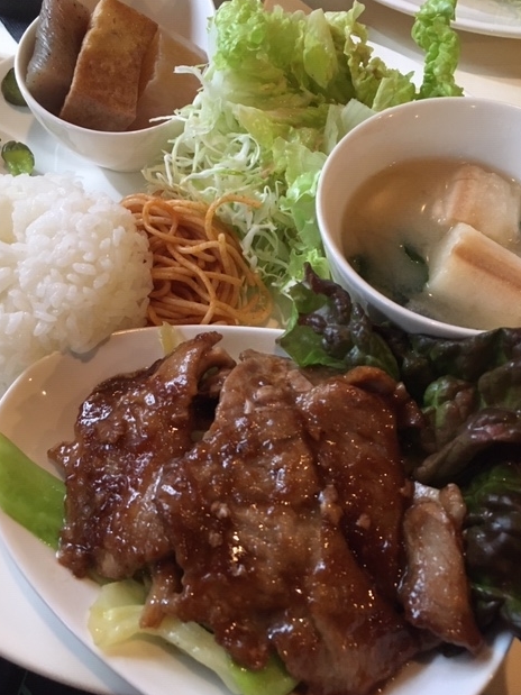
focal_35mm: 30
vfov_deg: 60.0
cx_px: 259
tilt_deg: -62.2
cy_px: 357
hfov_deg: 46.8
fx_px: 602
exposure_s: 1/30
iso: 200
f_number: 2.2
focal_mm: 4.15
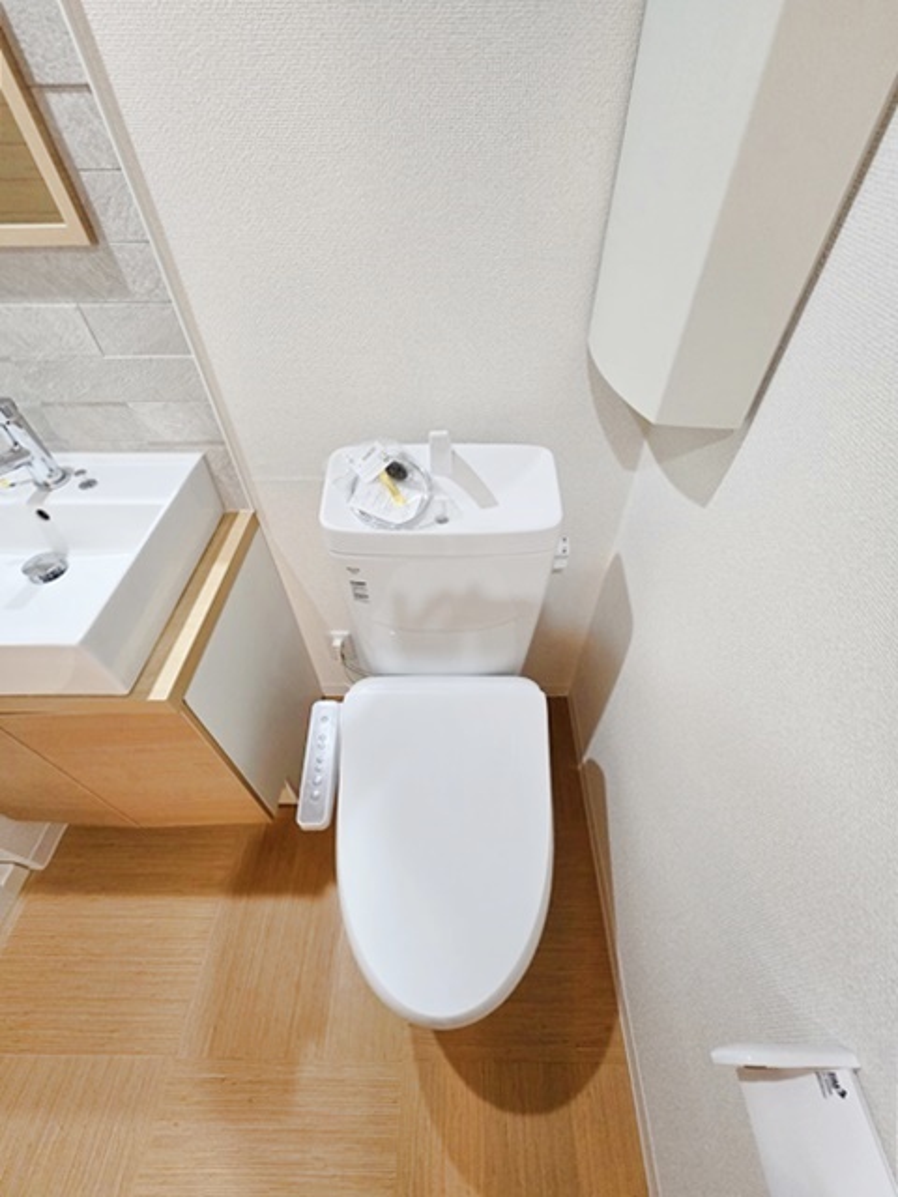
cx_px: 449
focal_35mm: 13
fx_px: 450
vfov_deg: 106.2
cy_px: 598
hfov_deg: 89.9
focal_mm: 2.2
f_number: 2.2
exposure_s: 1/100
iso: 500
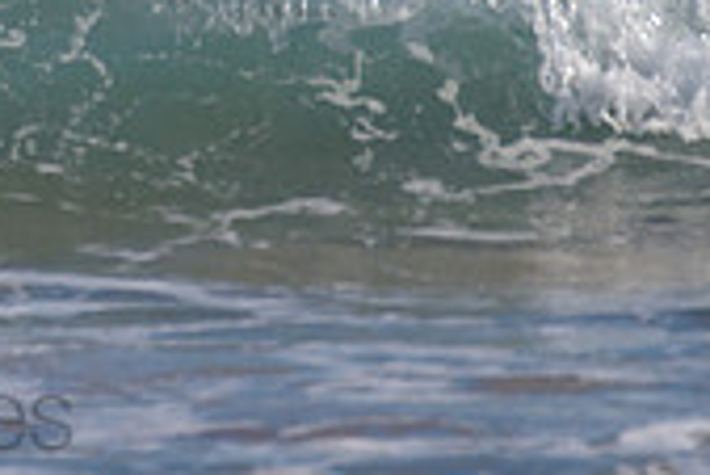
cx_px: 24
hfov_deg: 1.0
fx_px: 41471
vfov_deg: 0.7
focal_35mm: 2101
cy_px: -464
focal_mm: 500
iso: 160
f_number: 5.6
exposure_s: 1/2000
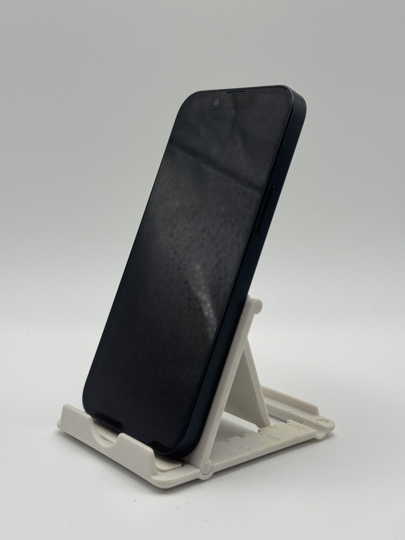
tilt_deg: -8.9
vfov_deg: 39.7
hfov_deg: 30.3
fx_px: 749
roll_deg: -0.4
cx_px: 202
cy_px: 270
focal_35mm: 48
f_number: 1.78
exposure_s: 1/1427
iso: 64
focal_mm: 6.76
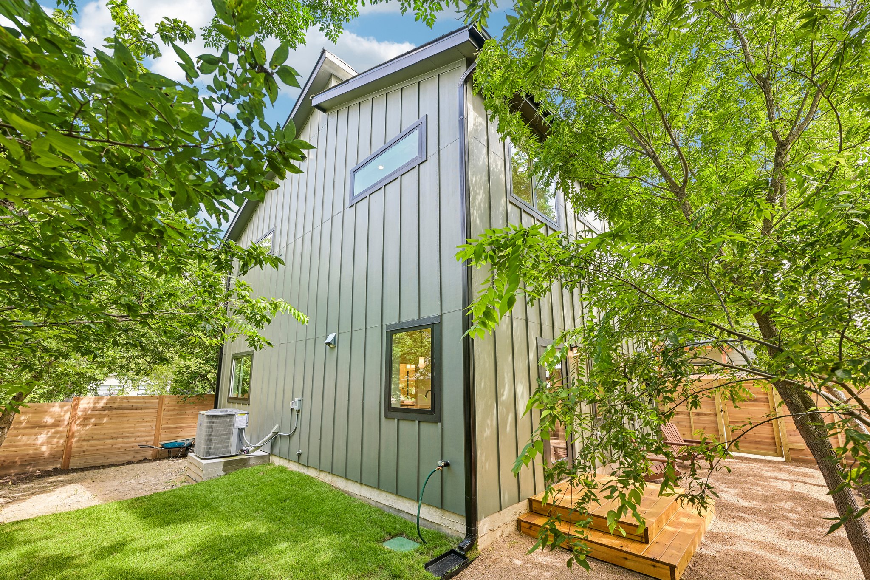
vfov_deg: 81.2
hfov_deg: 104.3
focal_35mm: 14
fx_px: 338
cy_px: 290
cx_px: 435
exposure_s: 1/45
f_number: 6.7
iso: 100
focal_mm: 14
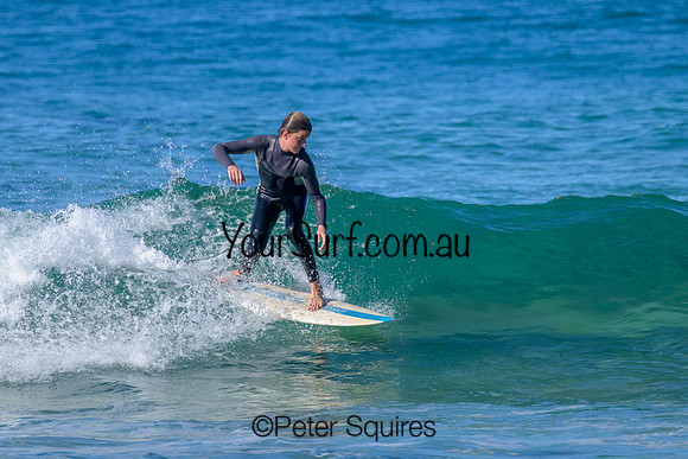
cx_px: 339
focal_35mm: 770
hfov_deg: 2.7
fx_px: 14721
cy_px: 173
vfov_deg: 1.8
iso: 500
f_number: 8
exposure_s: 1/2000
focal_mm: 560
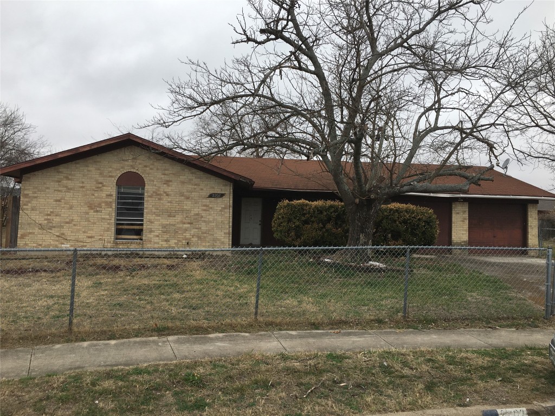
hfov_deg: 61.7
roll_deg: -2.7
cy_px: 208
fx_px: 465
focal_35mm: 29
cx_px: 278
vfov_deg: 48.2
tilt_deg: +3.6
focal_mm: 4.15
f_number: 2.2
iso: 25
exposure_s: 1/962
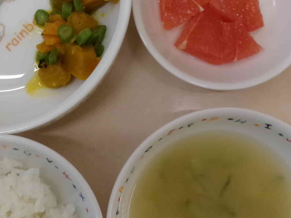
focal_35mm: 58
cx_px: 89
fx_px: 488
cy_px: 115
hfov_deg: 32.8
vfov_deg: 25.2
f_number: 3.9
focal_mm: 5.1
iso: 280
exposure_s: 1/60
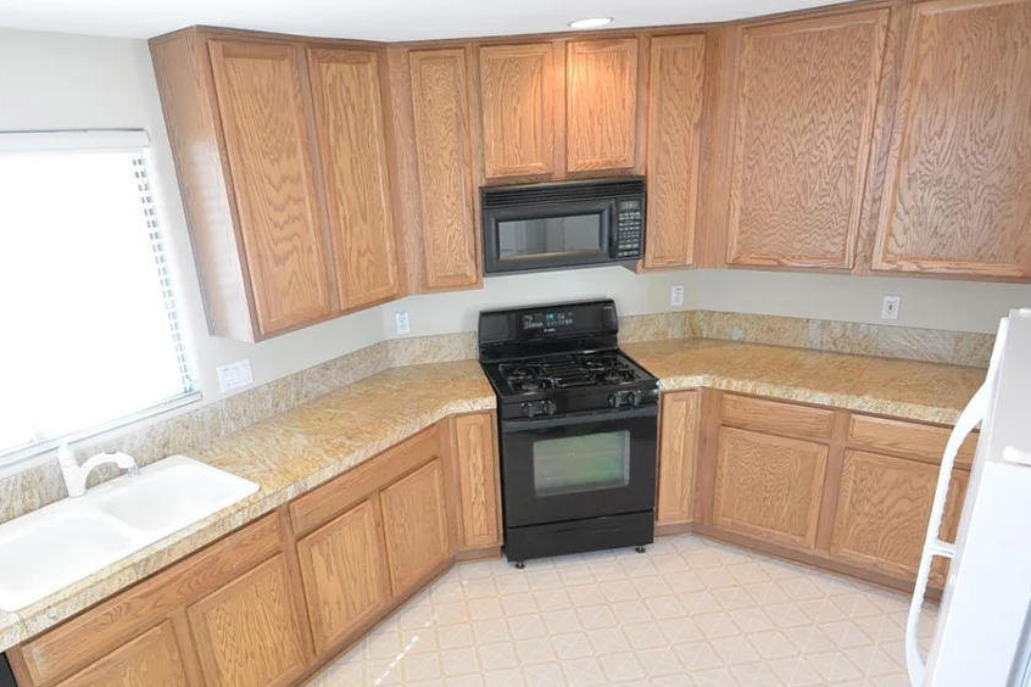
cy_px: 395
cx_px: 469
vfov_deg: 54.9
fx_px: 659
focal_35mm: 23
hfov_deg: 75.9
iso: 560
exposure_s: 1/60
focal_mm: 7.1
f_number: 3.8
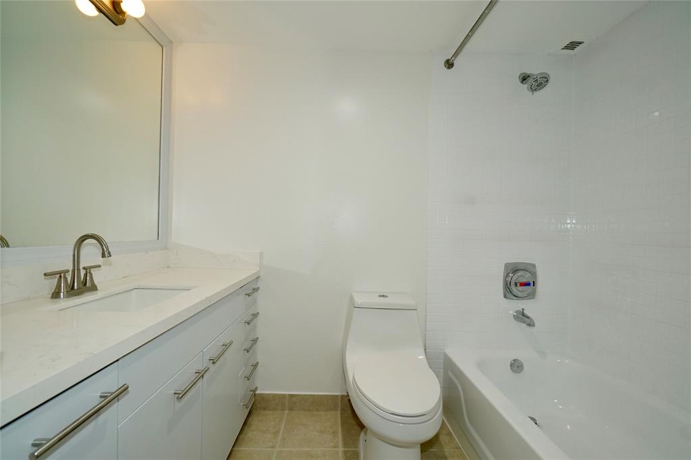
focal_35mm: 15
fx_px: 288
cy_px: 230
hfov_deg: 100.4
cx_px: 346
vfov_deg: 77.3
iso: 800
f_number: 8
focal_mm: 10
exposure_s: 1/40
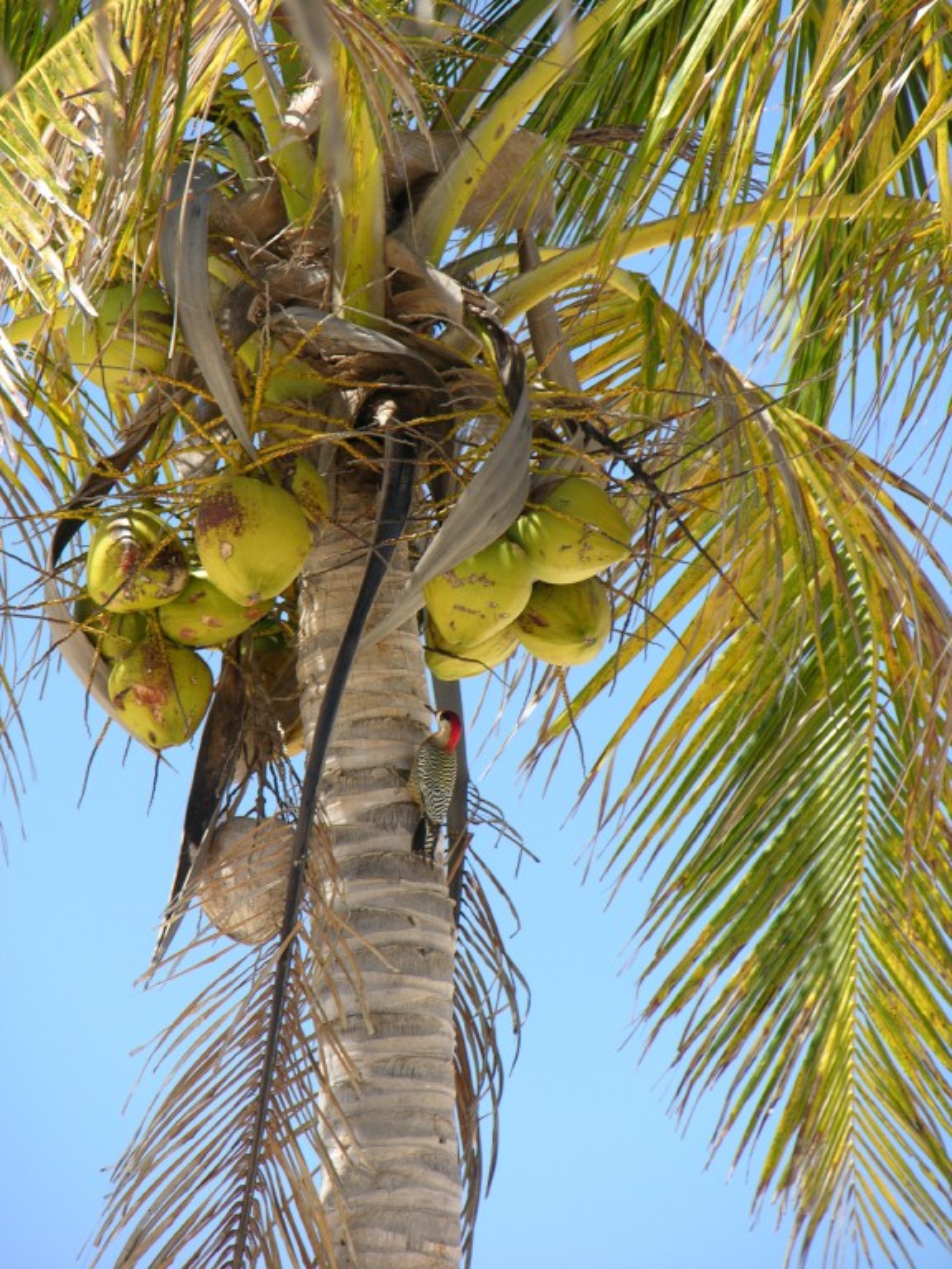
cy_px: 634
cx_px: 476
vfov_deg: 7.1
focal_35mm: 280
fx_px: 10267
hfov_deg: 5.3
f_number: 4.7
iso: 50
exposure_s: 1/218
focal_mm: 71.2
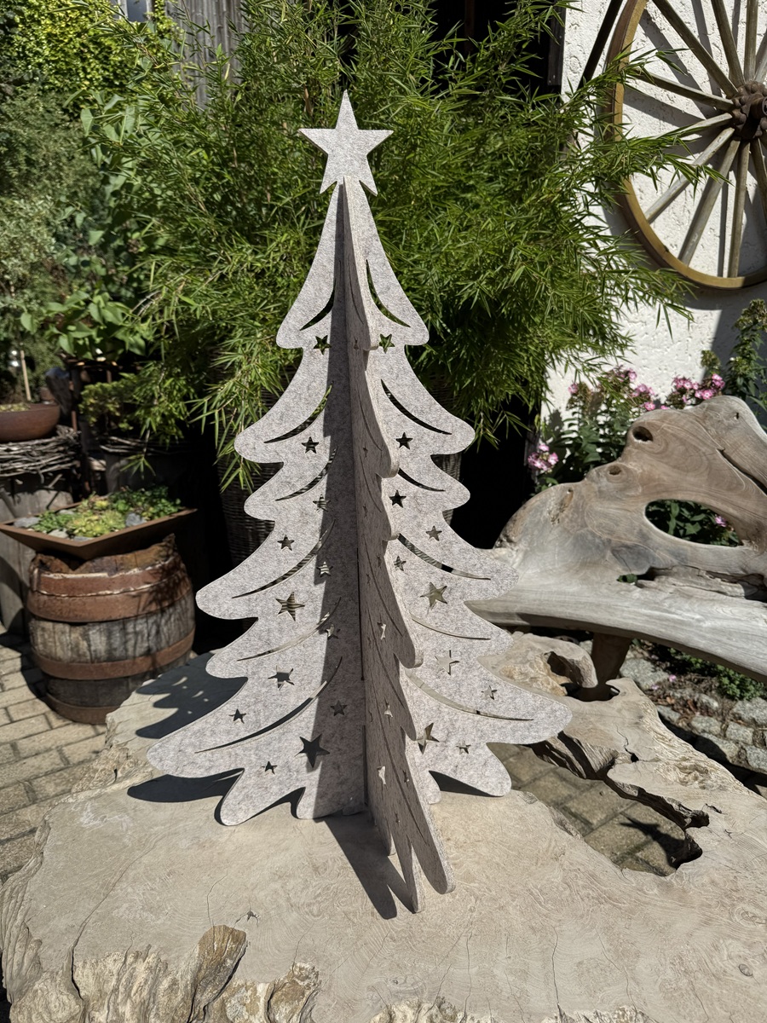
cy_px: 512
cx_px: 384
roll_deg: -0.4
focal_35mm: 24
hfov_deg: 56.8
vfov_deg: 71.6
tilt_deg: -15.0
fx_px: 709
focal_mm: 6.76
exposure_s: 1/7937
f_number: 1.78
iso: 80
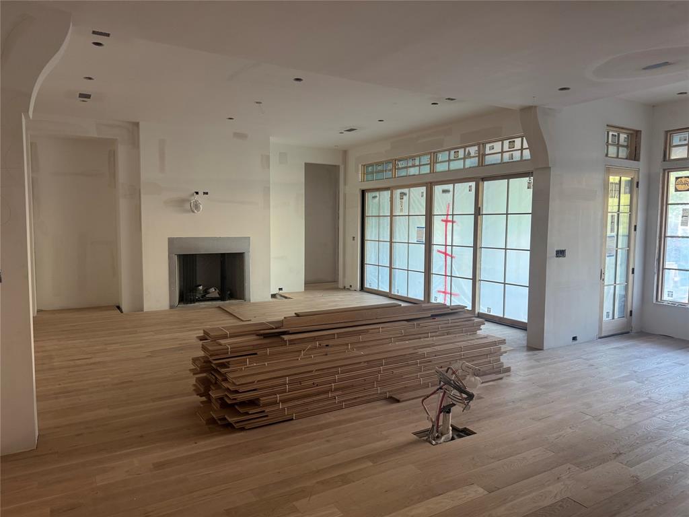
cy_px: 258
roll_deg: -0.3
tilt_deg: -4.2
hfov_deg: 71.6
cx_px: 344
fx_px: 478
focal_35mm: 24
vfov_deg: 56.8
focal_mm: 6.76
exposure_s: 1/60
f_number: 1.78
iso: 250
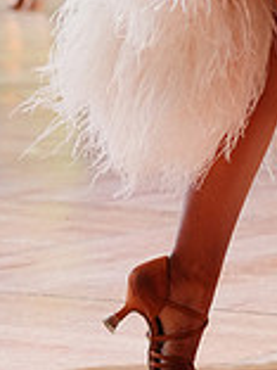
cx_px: 337
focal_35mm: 286
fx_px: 3051
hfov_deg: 5.2
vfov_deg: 6.8
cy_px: -249
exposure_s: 1/250
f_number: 4
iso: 2500
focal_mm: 80
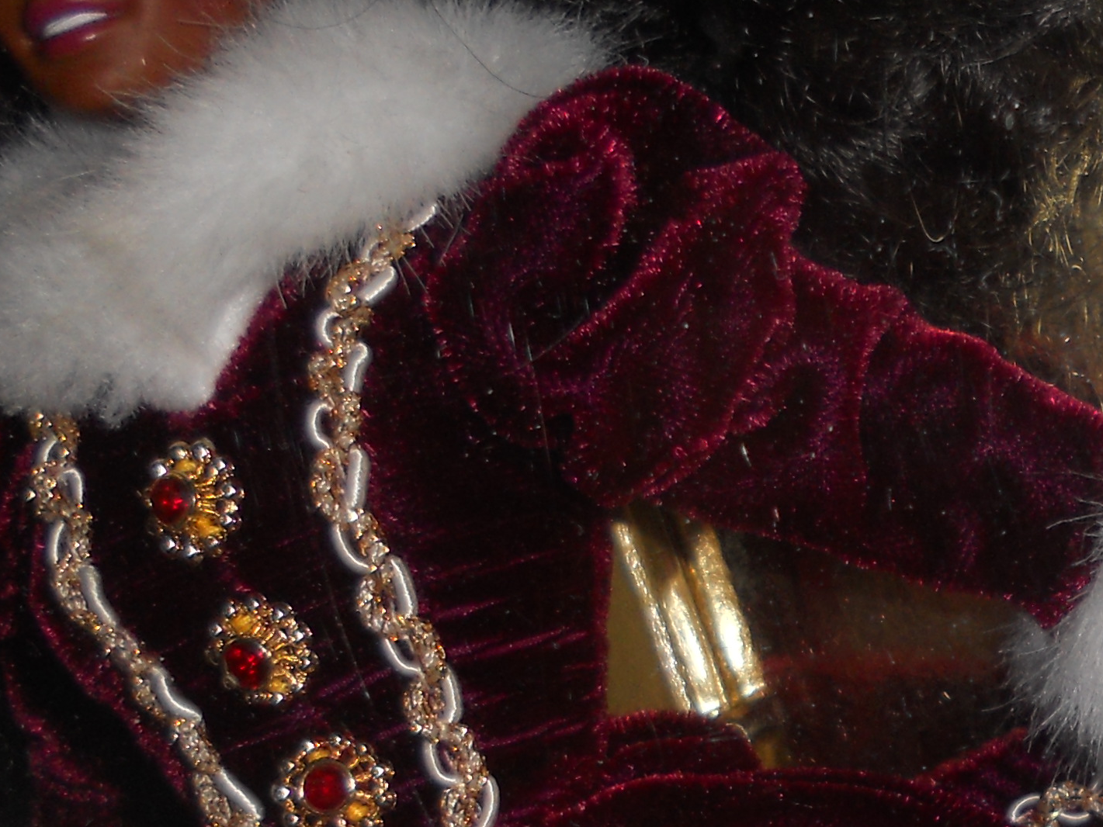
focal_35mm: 76
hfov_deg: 24.8
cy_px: 722
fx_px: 2422
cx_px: 1024
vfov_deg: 19.1
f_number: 8
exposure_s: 1/25
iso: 80
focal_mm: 4.9
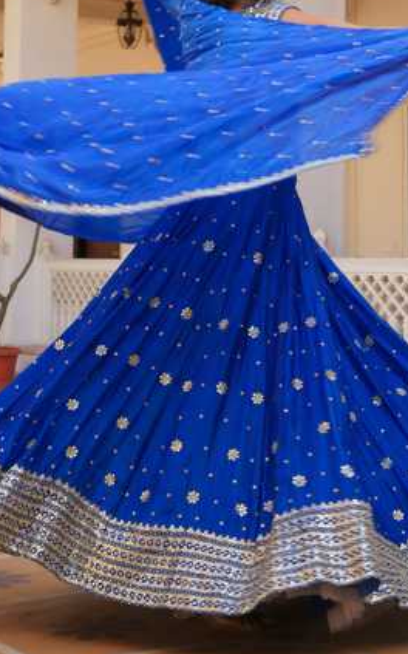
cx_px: 240
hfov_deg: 29.8
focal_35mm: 43
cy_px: 257
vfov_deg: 45.9
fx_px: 766
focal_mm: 34
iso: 100
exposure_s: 1/160
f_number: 6.3
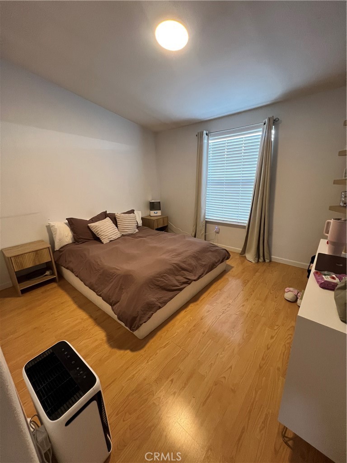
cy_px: 232
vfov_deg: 106.2
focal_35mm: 13
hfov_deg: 89.9
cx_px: 174
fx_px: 174
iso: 320
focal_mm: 1.57
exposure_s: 1/60
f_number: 1.8
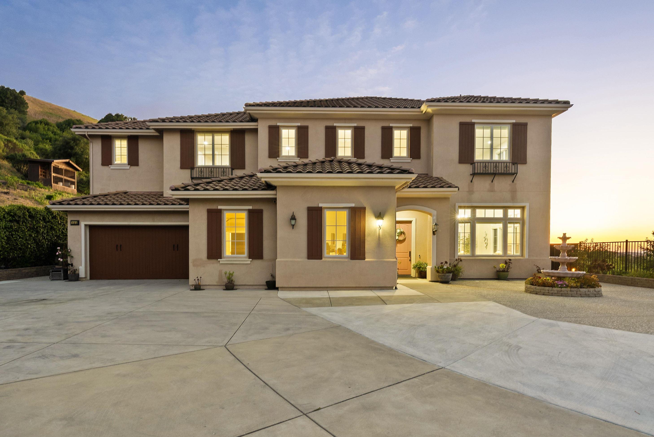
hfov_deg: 86.8
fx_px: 345
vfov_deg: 64.6
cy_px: 220
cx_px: 320
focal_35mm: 19
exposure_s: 2.5
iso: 640
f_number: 8
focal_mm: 18
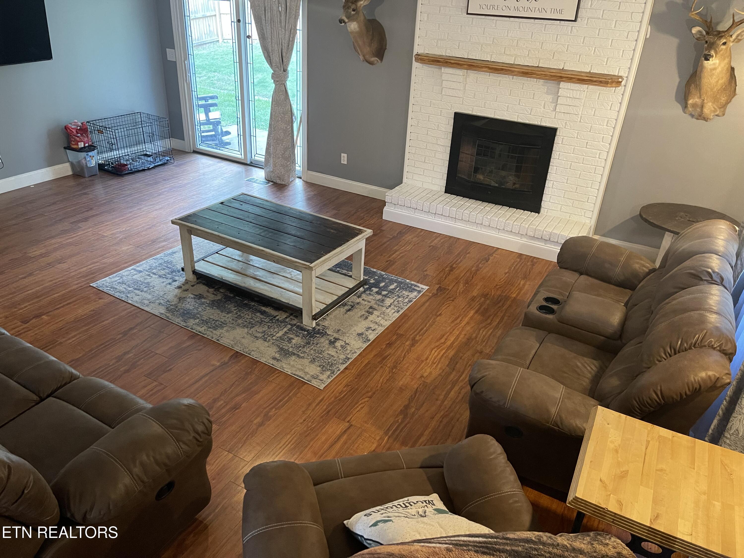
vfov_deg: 54.9
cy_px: 279
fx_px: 537
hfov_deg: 69.4
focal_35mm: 25
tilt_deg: -28.3
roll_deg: -3.6
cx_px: 372
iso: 500
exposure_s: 1/60
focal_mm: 5.1
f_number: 1.6
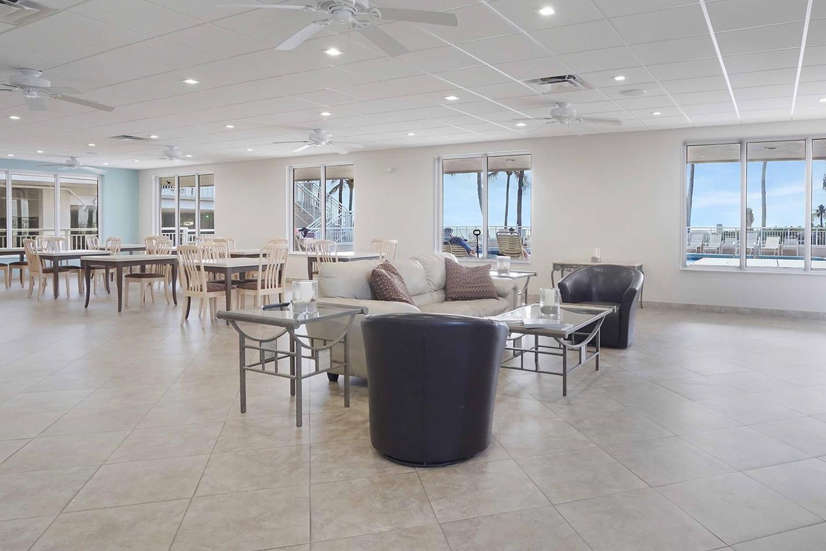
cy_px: 223
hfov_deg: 75.3
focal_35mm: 23
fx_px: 528
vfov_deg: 54.7
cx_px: 492
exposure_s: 1/200
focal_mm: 16
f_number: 10
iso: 4000
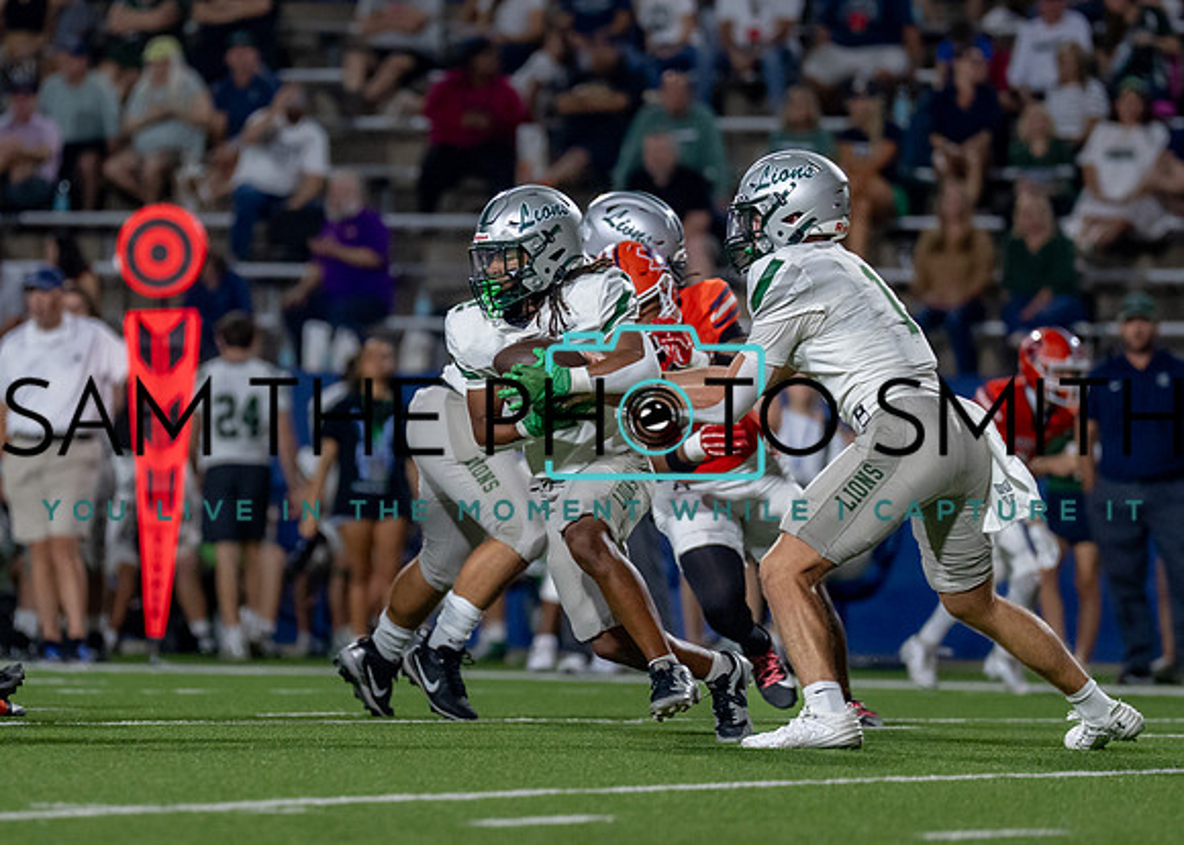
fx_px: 13754
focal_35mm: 409
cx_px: 537
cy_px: 432
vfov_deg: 3.5
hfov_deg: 4.9
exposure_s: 1/1250
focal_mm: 200
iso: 2000
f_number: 2.8
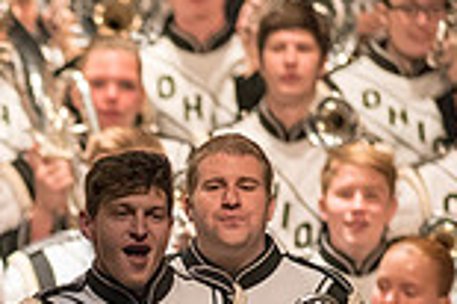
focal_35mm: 1126
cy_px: 509
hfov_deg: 1.8
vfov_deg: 1.2
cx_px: -307
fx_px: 14279
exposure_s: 1/500
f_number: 2.8
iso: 4000
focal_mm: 300
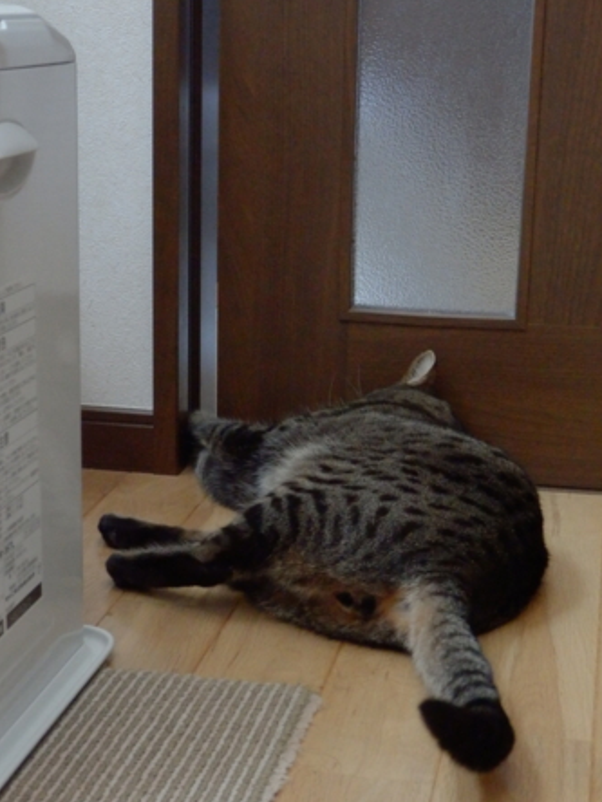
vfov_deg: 29.0
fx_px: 1554
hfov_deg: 21.9
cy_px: 401
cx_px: 302
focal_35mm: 67
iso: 1600
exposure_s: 1/15
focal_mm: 11.9
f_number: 4.4
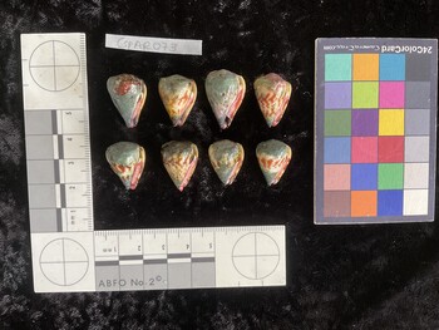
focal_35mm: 29
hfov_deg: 61.6
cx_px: 220
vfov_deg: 48.3
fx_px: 368
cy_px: 165
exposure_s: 1/60
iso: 50
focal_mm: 3
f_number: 1.8
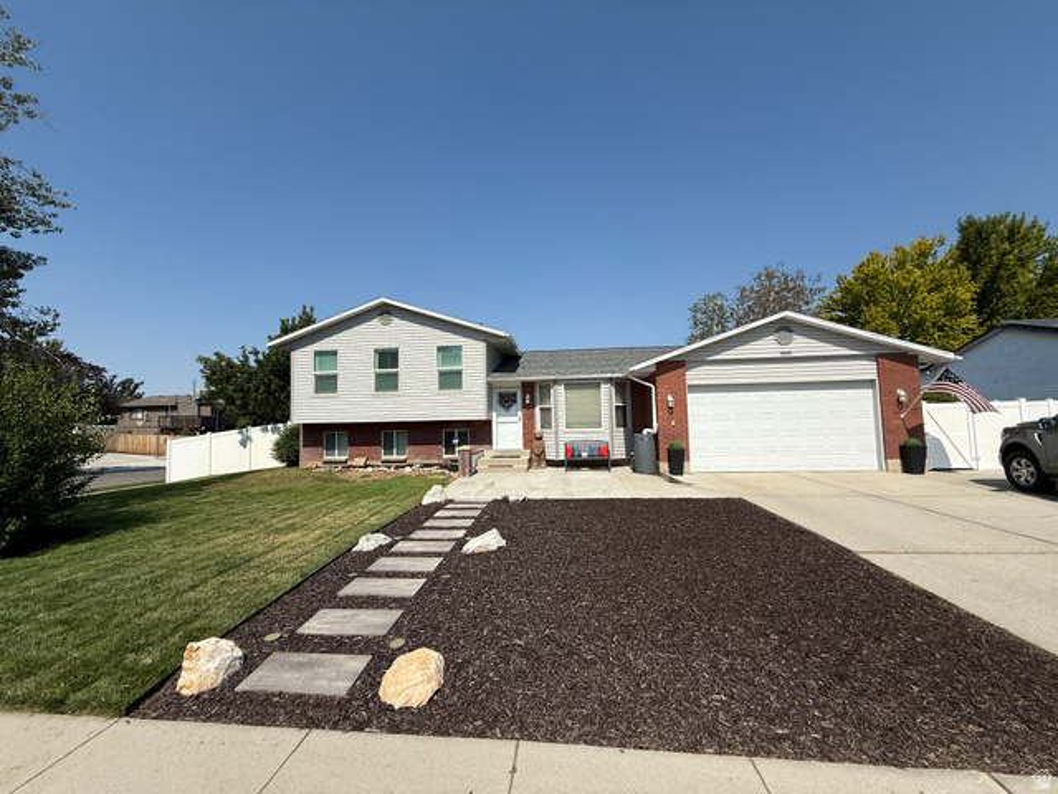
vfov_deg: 85.7
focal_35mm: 14
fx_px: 428
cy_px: 397
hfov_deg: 102.1
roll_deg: +1.3
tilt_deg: +4.7
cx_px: 529
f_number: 2.2
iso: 50
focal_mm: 2.22
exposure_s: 1/3460
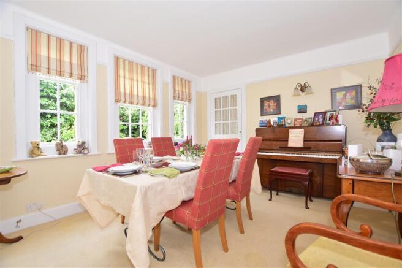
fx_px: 167
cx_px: 201
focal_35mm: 15
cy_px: 134
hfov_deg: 100.4
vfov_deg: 77.3
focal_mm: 10
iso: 500
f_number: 5
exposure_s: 1/60
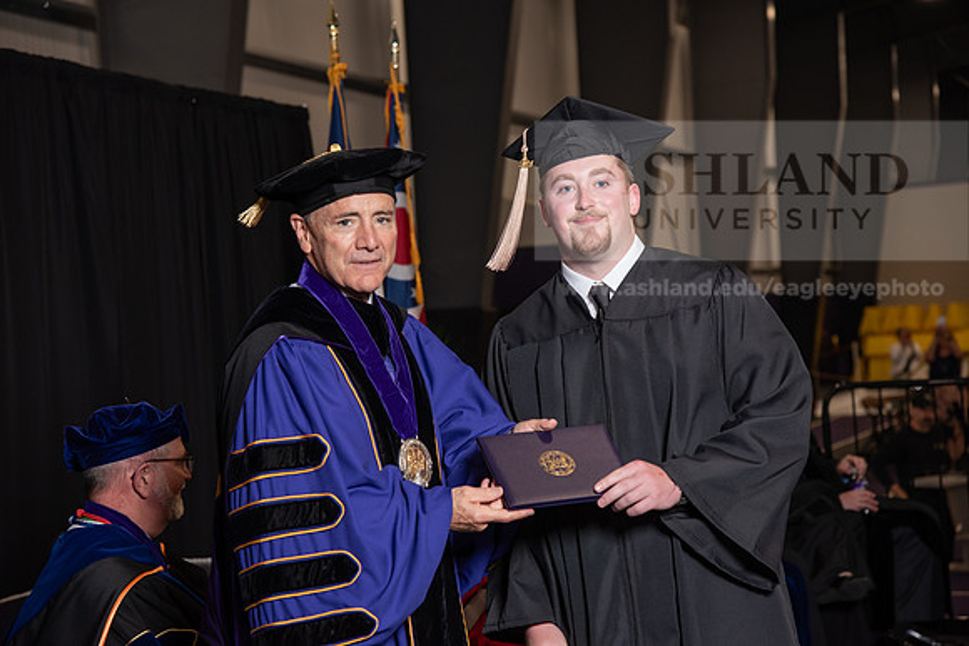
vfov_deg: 16.1
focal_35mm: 85
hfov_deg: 23.9
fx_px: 2288
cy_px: 323
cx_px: 484
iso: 1000
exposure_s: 1/200
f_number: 5
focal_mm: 85
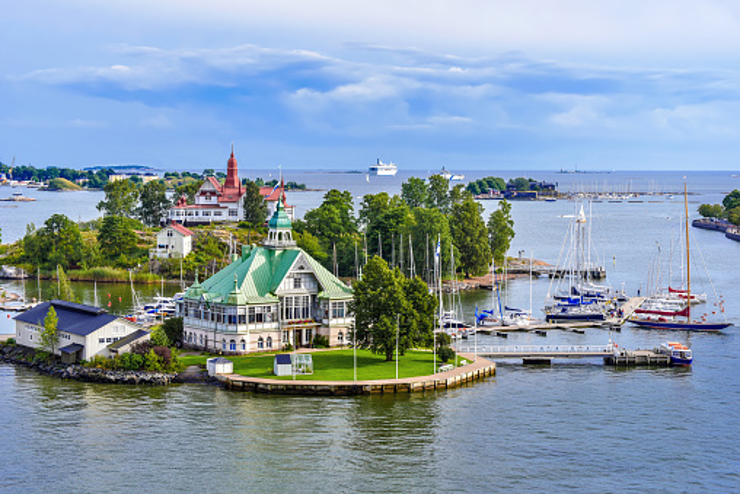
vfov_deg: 19.5
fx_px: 1439
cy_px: 247
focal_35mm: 70
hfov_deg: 28.8
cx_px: 370
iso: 160
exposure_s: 1/320
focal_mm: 70
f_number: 7.1
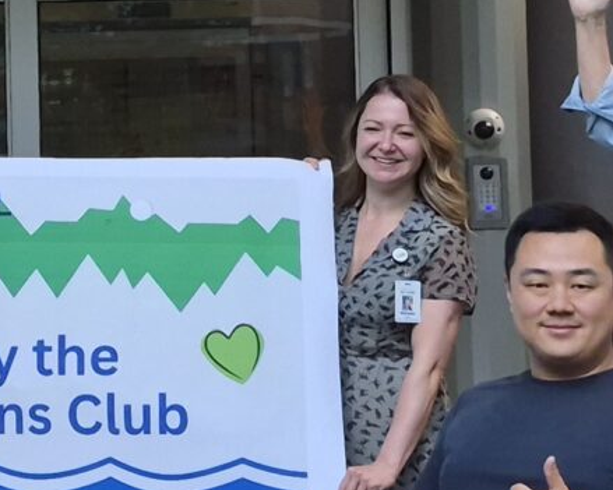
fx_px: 2376
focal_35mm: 131
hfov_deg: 14.2
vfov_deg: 11.7
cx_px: -123
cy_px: 107
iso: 80
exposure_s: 1/2232
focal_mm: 5.4
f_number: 1.8
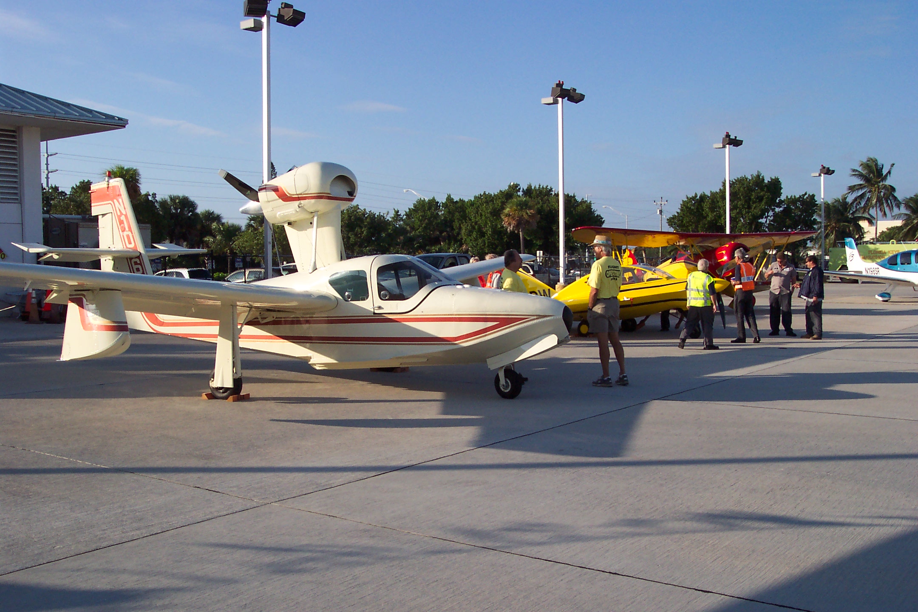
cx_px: 459
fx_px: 969
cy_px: 306
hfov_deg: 50.7
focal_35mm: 38
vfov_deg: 35.1
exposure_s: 1/700
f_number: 4.8
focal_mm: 8
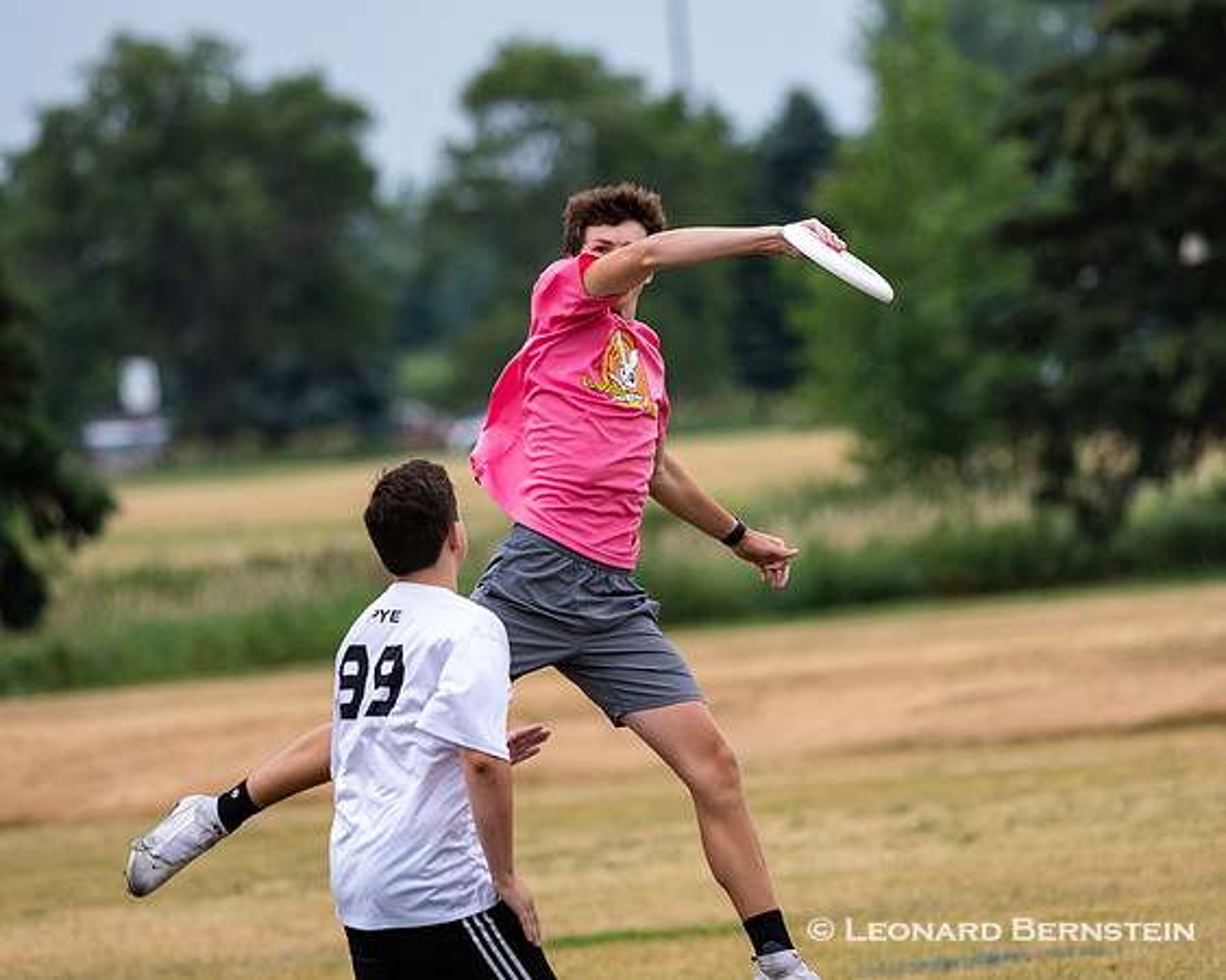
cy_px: 490
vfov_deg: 3.1
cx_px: 702
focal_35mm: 507
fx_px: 18383
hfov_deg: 3.8
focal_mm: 300
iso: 400
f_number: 5
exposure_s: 1/2000
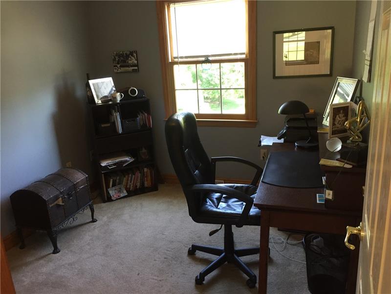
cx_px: 196
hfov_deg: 61.7
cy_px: 147
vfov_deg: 48.2
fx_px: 328
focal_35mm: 29
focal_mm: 4.15
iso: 100
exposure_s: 1/30
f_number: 2.2
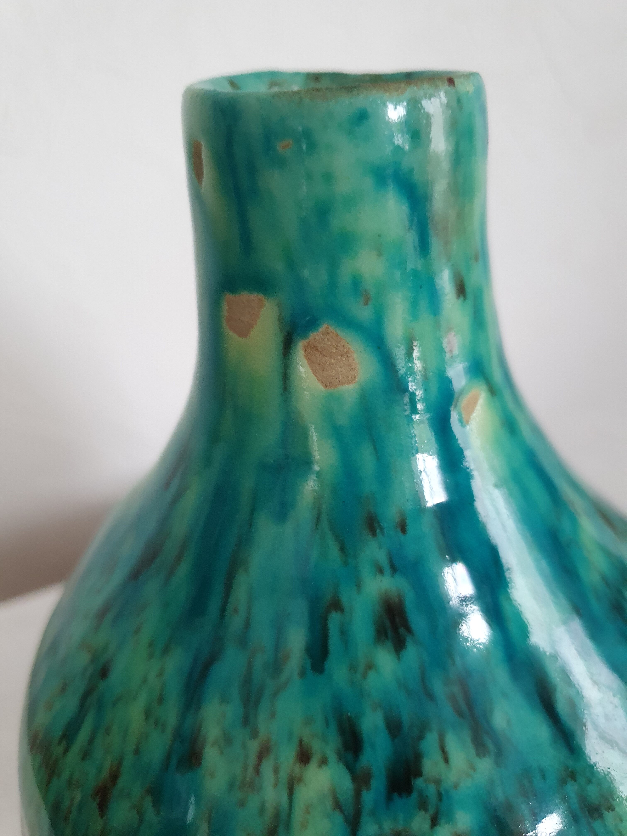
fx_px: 628
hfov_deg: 53.1
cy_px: 418
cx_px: 314
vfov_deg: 67.3
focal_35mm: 26
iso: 250
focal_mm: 4.32
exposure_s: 1/50
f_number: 1.5
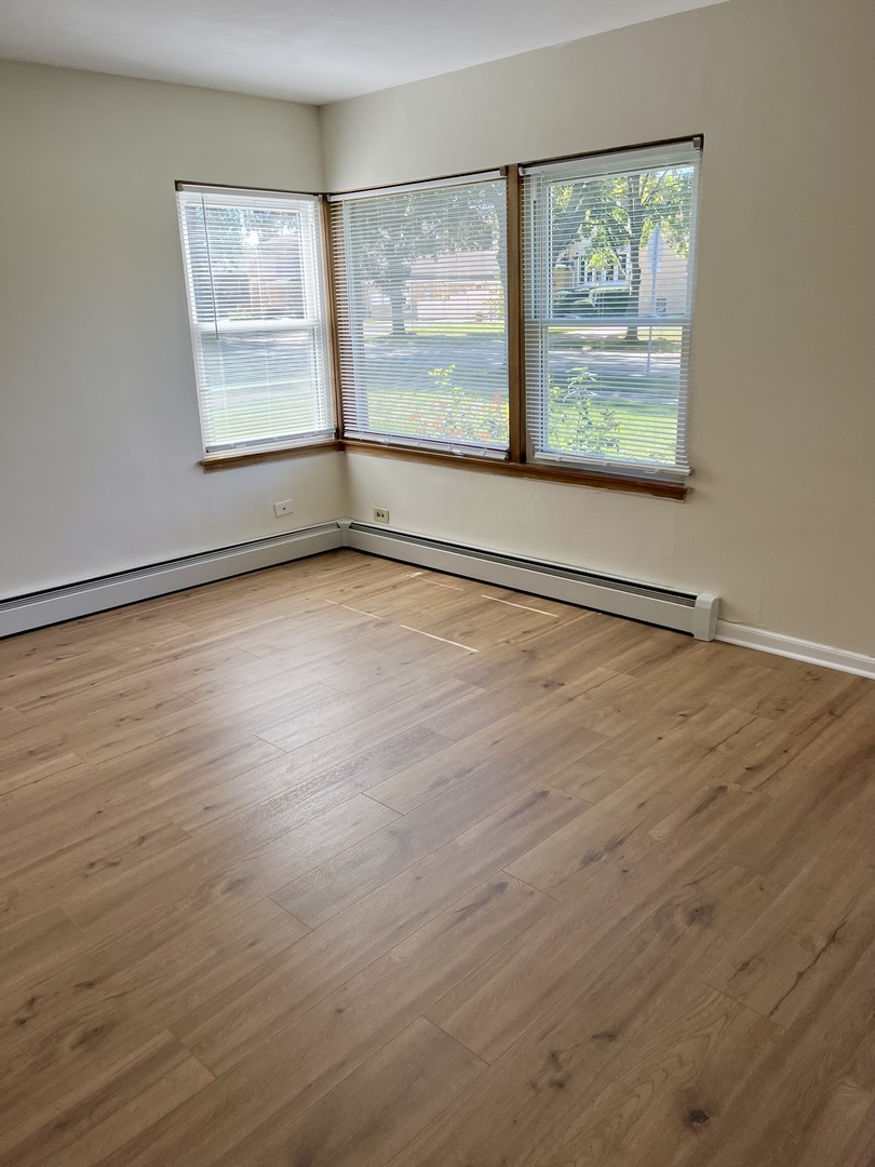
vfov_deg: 67.3
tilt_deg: -20.2
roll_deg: +2.2
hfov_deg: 53.1
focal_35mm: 26
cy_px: 584
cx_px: 438
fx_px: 876
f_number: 1.6
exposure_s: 1/264
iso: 50
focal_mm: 5.1
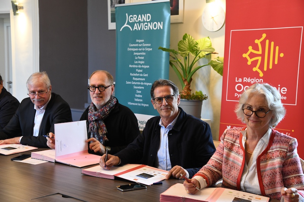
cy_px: 101
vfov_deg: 23.4
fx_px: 490
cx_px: 152
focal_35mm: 58
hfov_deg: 34.5
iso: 2000
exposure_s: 1/60
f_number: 6.3
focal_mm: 58
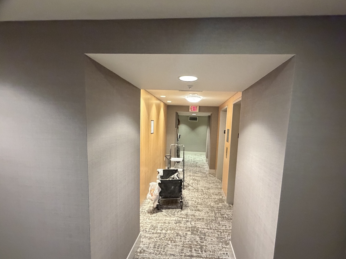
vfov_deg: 74.5
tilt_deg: -6.9
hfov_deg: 91.0
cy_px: 144
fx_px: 170
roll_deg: -2.9
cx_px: 182
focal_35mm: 17
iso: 800
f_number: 2.2
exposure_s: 1/60
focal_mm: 2.22
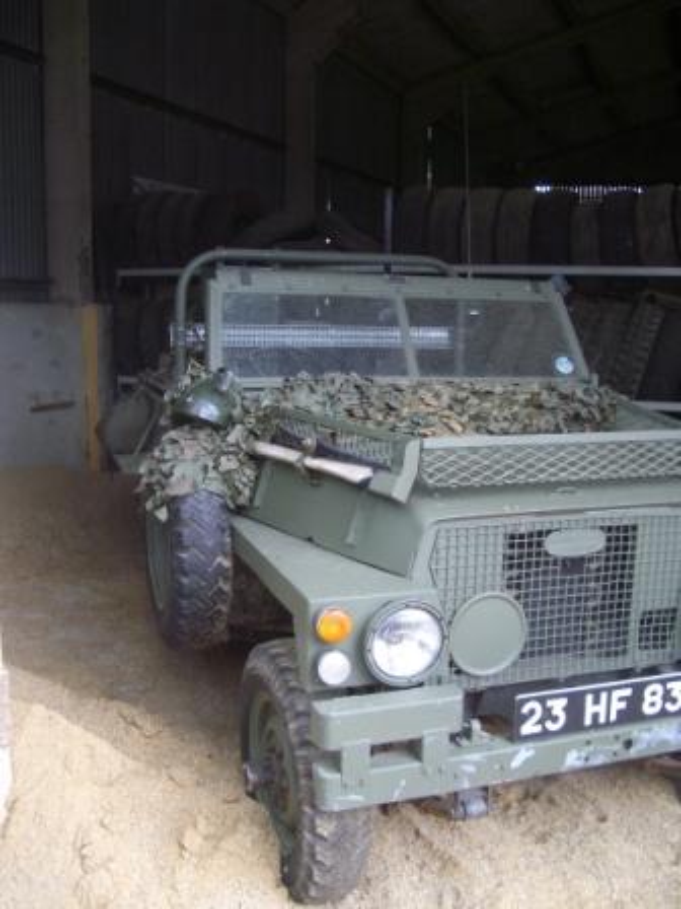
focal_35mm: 35
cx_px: 340
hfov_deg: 40.7
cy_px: 454
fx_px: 918
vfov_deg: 52.6
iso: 100
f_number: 2.6
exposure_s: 1/125
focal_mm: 5.8
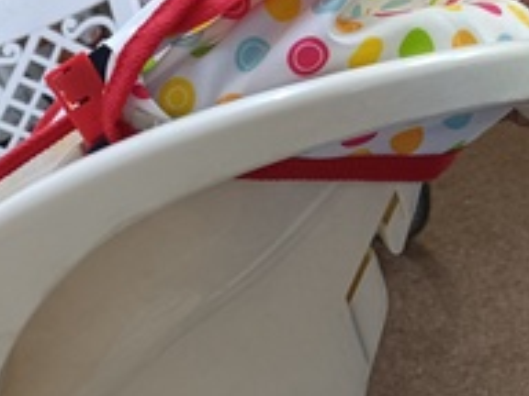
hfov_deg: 32.6
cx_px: 90
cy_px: 235
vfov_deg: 25.6
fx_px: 871
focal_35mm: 57
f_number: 1.88
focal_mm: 5.59
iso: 679
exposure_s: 1/30
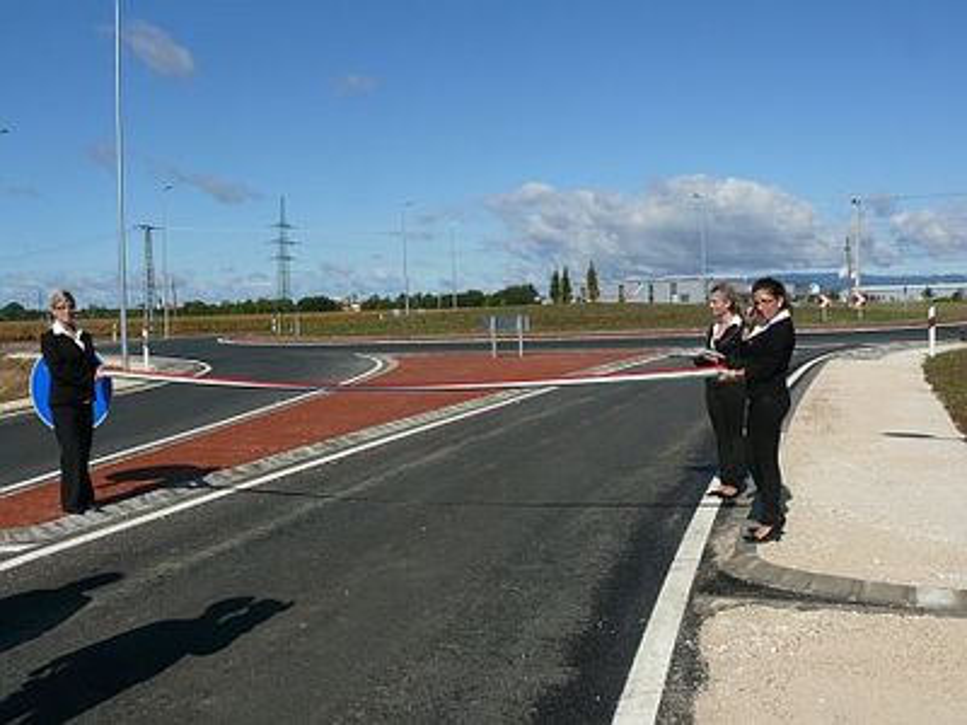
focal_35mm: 35
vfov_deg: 40.7
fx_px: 978
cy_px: 362
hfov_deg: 52.6
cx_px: 484
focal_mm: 7.4
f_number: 8
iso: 100
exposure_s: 1/400
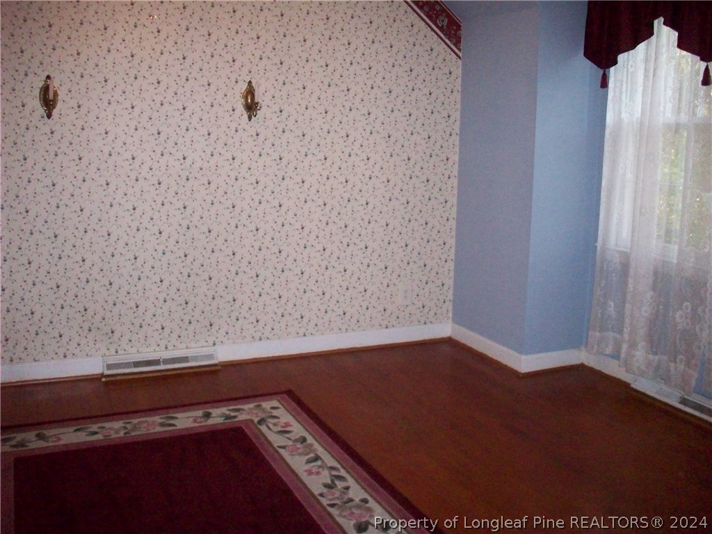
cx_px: 356
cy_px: 267
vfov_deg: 38.7
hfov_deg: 50.1
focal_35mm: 37
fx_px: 761
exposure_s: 1/128
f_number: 2.8
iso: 400
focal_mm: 6.2
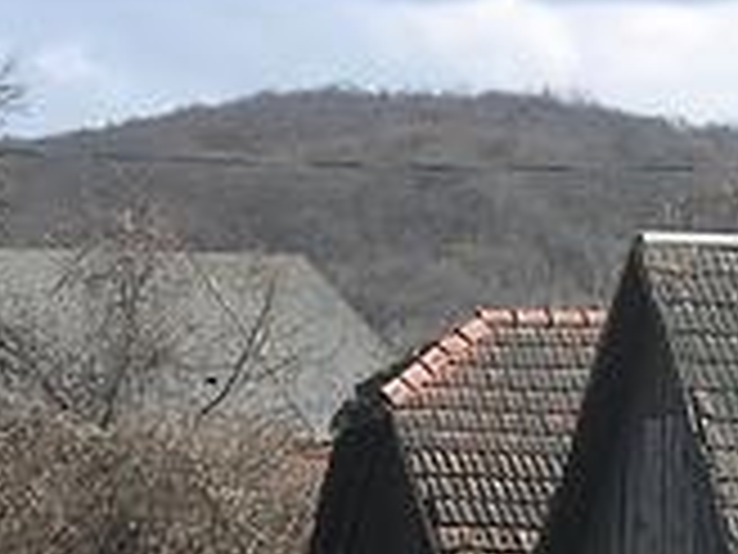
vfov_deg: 4.2
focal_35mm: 355
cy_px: 522
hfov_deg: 5.6
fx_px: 7568
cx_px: 693
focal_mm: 13.7
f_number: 4.3
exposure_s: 1/398
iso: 100
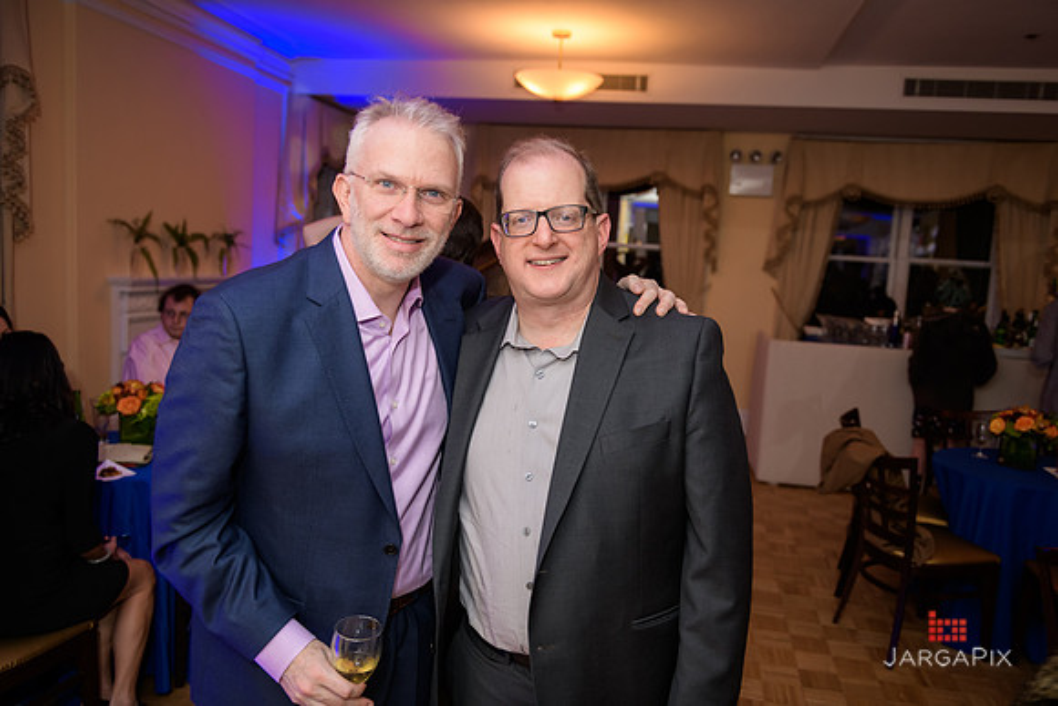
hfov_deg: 67.4
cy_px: 353
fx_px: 794
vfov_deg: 48.0
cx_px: 529
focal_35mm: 27
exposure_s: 1/125
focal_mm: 27
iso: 800
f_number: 3.2
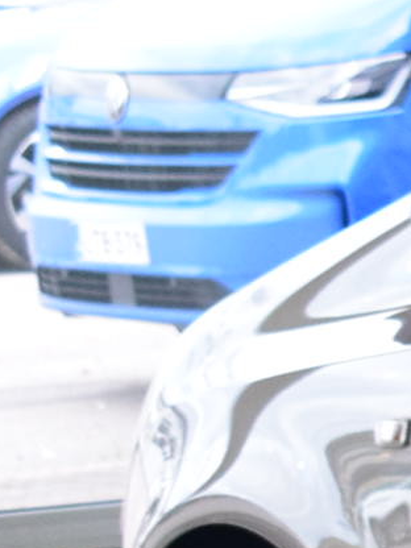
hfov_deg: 3.7
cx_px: 1964
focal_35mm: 363
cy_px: 609
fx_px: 5754
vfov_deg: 5.4
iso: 1600
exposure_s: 1/320
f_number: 4.5
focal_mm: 35
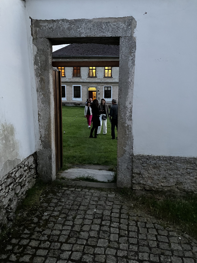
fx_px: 212
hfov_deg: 49.7
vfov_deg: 63.4
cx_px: 98
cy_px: 132
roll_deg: -0.5
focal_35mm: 28
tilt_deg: -10.7
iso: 640
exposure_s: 1/25
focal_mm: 3.99
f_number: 1.8
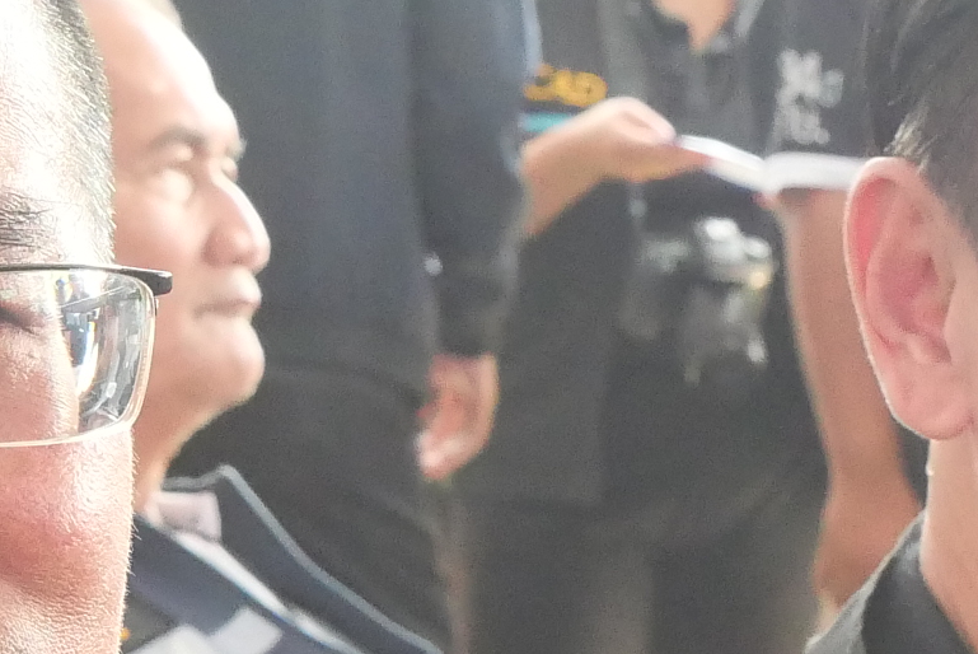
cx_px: 298
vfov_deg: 6.8
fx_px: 5383
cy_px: 1096
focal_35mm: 198
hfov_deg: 10.4
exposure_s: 1/200
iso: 3200
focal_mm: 20
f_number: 5.6
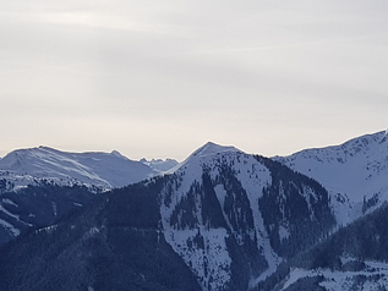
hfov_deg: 22.2
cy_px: 433
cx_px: 406
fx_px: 942
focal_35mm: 84
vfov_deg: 16.1
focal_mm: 4.2
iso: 50
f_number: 1.7
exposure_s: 1/6576
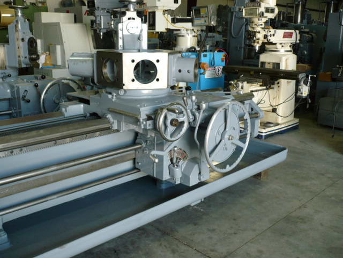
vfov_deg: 40.7
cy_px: 129
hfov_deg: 52.6
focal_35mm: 35
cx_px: 172
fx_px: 347
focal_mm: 5.8
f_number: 2.8
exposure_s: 1/30
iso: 100
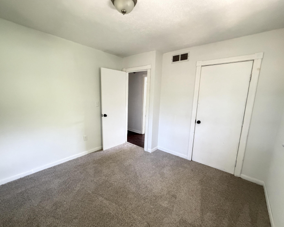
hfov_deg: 96.8
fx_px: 126
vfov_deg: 84.0
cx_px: 138
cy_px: 116
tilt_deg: -11.8
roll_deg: -0.5
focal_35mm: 15
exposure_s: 1/60
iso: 640
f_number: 2.2
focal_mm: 2.22
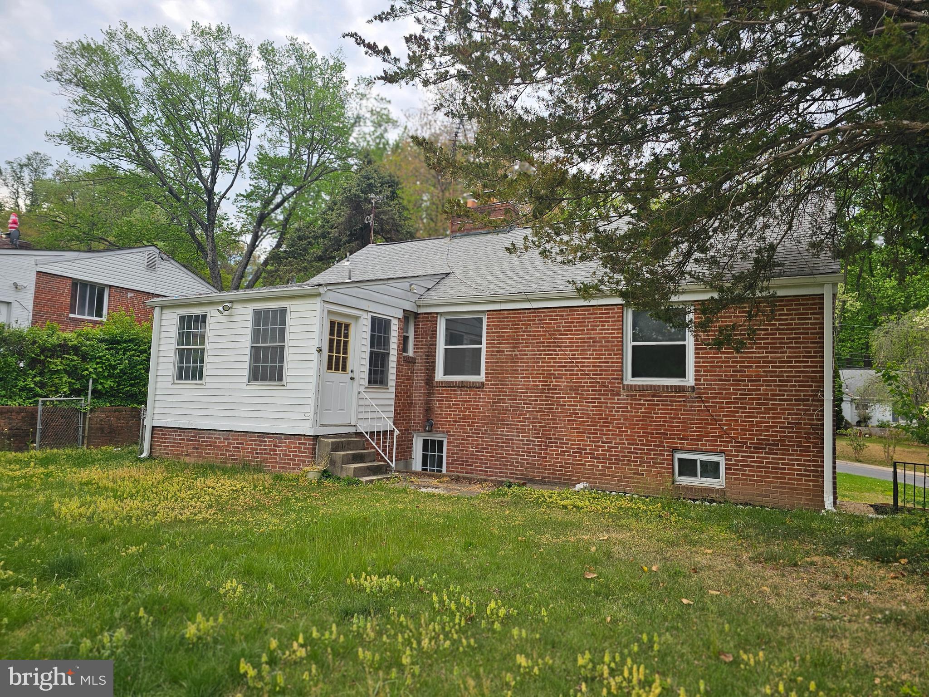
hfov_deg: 73.9
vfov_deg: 58.9
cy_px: 348
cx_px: 464
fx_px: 617
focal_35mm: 23
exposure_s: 1/548
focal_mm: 6.3
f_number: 1.7
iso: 16
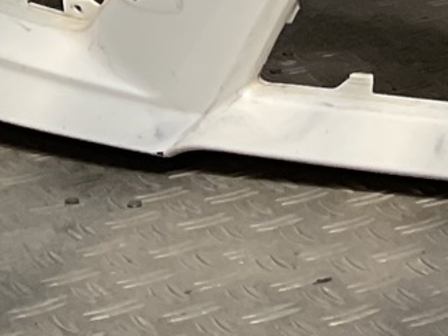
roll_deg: -1.3
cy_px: -423
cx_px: 1076
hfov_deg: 9.8
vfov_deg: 7.8
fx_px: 2304
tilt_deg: -5.4
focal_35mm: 178
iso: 16
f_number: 1.8
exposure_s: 1/1534
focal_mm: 3
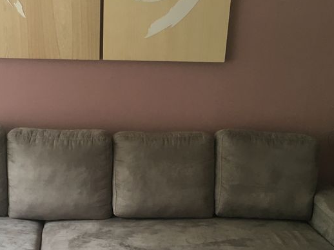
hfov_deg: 34.1
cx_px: 113
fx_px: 540
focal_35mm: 56
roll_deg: -2.0
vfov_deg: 25.1
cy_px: 238
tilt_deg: -21.7
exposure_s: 1/33
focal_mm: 4.15
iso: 50
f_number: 2.2
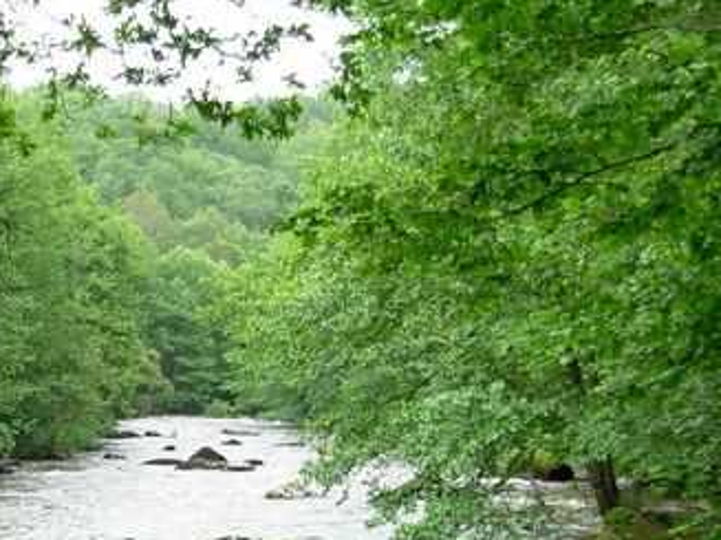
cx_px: -20
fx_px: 1936
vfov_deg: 15.8
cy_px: 445
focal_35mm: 93
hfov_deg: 20.3
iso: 79
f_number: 2.9
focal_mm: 6.3
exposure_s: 1/95.8
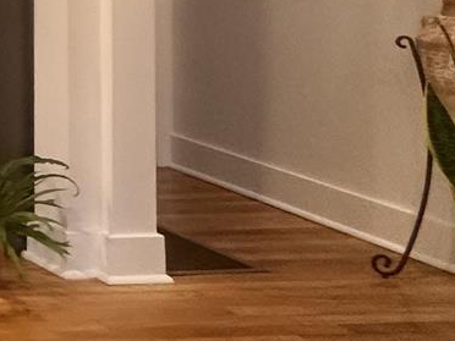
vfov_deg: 17.6
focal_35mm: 77
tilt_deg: +0.9
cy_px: -132
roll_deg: +0.5
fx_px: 1012
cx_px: -549
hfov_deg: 16.3
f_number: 2.2
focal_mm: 2.22
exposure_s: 1/60
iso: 200
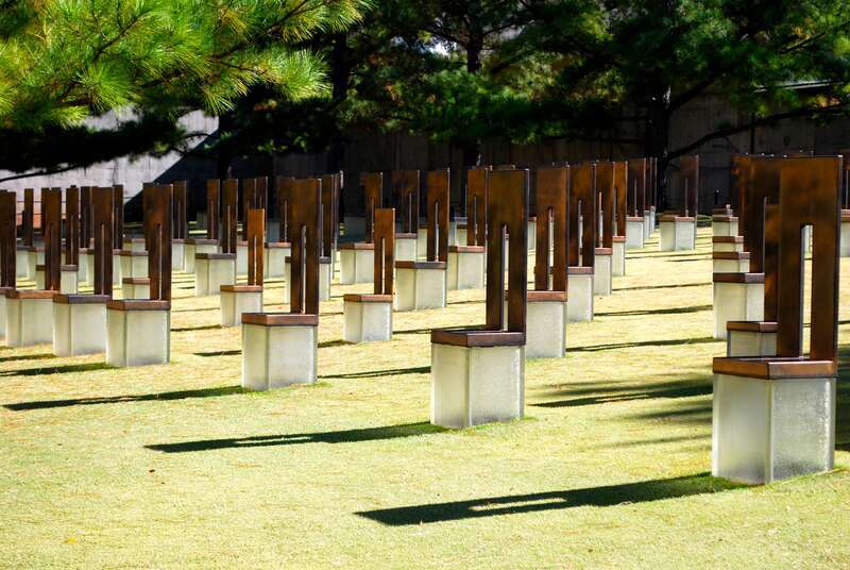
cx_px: 425
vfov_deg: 16.6
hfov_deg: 24.6
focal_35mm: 82
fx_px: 1951
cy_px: 285
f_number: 7.1
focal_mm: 55
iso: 100
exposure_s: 1/200
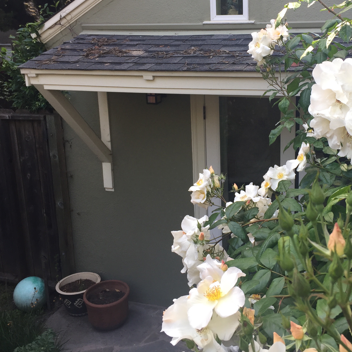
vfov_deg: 39.0
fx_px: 495
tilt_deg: -13.9
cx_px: 234
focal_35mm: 43
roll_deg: +2.5
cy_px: 135
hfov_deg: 38.7
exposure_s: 1/122
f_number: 2.2
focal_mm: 4.15
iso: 32
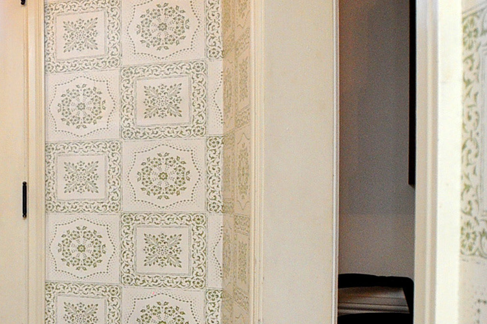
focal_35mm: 43
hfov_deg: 30.9
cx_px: -197
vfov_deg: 31.0
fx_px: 581
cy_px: 199
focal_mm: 10
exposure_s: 1/80
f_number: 5
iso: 800
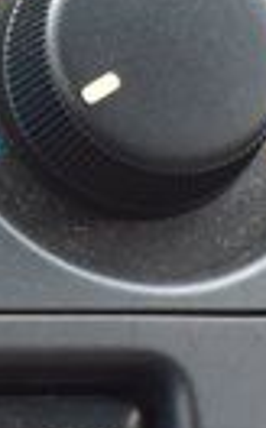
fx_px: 3320
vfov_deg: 7.3
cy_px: 493
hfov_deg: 4.4
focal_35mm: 285
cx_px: -529
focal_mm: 24
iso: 400
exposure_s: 1/30
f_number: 7.1
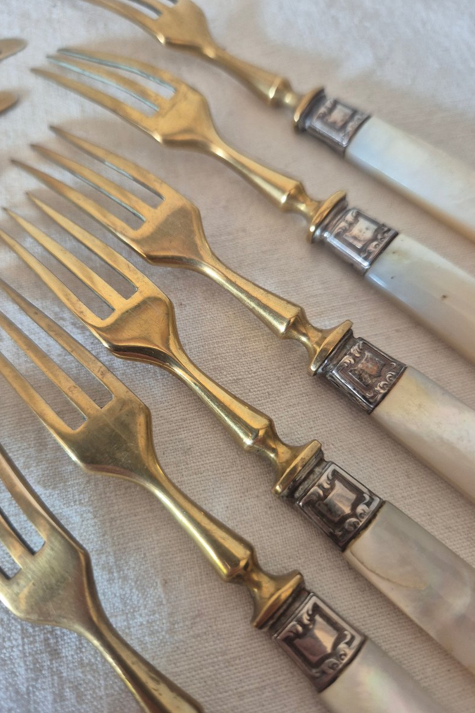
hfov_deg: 53.1
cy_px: 356
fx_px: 475
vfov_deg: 73.8
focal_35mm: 24
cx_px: 233
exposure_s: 1/100
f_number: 1.8
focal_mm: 5.4
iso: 200
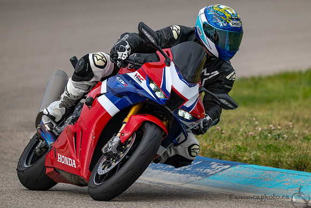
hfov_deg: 3.1
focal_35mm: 659
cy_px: 114
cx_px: 171
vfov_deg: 2.1
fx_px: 5690
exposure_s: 1/1250
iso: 500
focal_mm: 600
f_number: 6.3
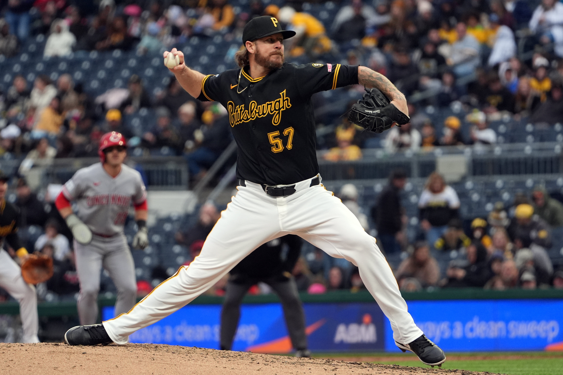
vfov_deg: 4.4
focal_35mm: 312
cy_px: 188
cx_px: 282
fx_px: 4879
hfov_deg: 6.6
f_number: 5.6
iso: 2500
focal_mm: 312
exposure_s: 1/2000
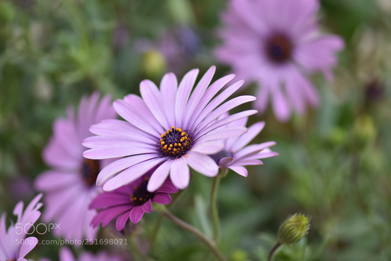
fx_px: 1711
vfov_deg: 8.7
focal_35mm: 158
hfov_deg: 13.0
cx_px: 196
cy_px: 130
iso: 320
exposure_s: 1/500
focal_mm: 105
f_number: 3
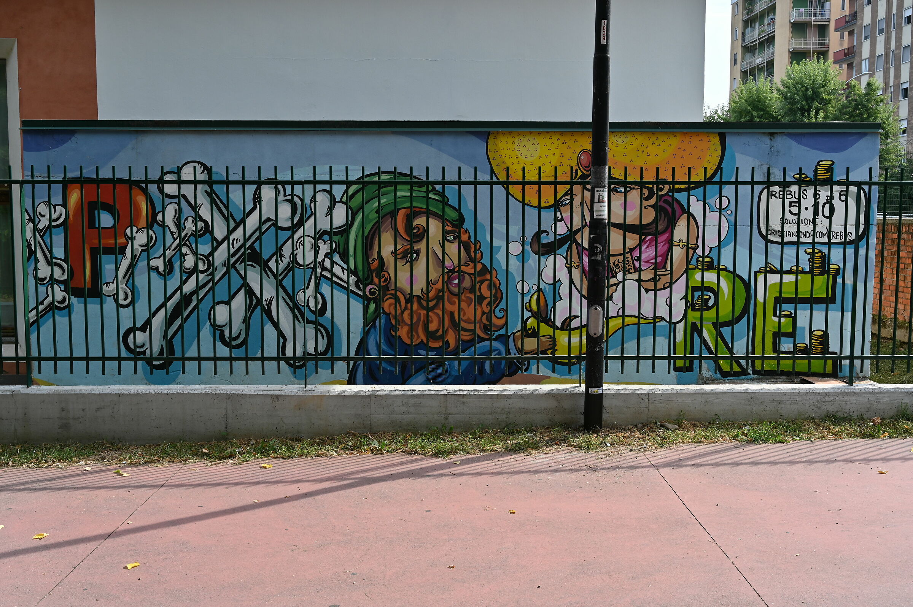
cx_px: 456
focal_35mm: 37
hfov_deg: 51.9
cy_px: 304
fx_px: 938
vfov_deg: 35.9
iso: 100
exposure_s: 1/200
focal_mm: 37
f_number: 7.1
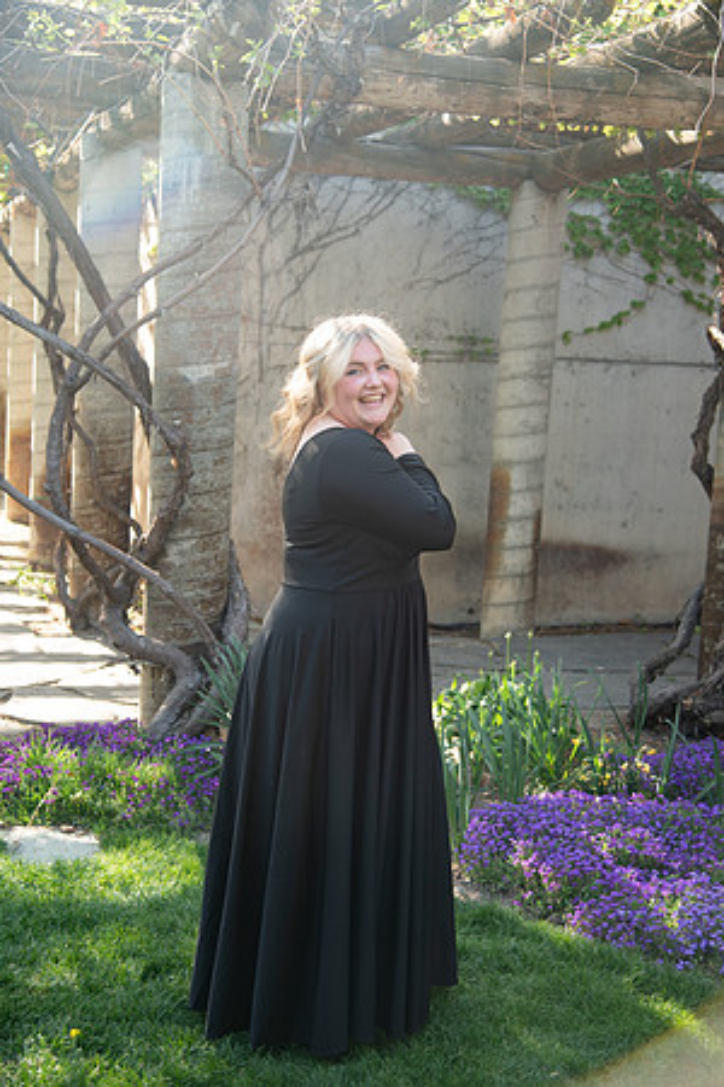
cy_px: 544
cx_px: 362
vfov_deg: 39.6
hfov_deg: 27.0
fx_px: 1508
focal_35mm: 50
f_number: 4
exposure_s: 1/125
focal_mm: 50
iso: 250
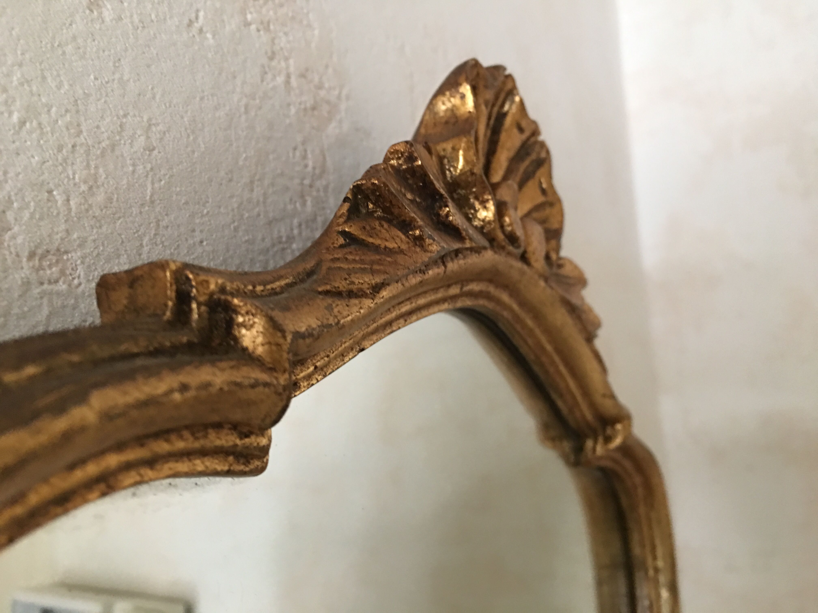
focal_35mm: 29
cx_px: 409
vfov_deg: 48.2
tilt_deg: +12.4
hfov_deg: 61.7
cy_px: 306
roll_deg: +2.7
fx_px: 685
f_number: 2.2
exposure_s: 1/8
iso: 125
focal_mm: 4.15
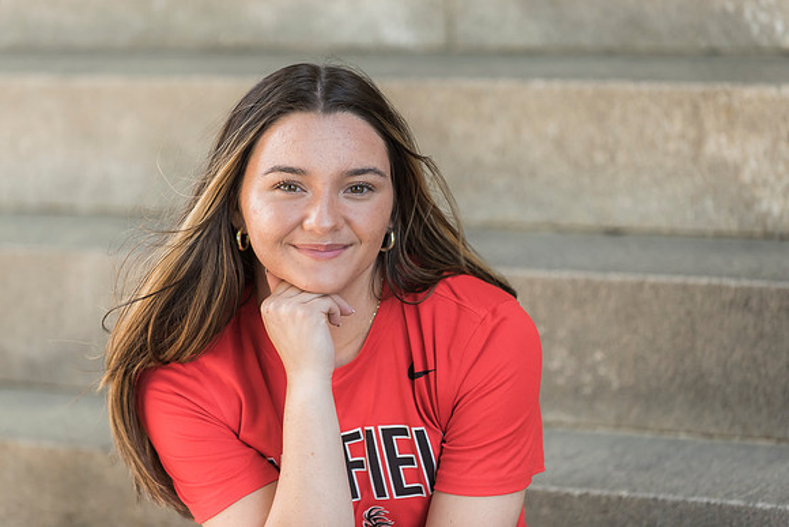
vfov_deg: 9.4
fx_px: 3196
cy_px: 253
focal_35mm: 146
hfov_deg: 14.1
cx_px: 378
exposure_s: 1/400
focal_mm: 140
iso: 1000
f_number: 3.2
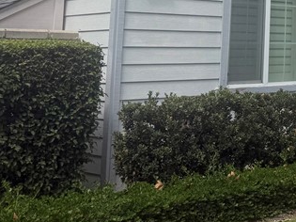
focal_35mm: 78
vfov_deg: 17.9
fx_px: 667
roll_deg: -0.5
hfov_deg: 21.7
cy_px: -46
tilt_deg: +9.0
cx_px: 419
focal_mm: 6.76
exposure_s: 1/3021
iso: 80
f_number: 1.78
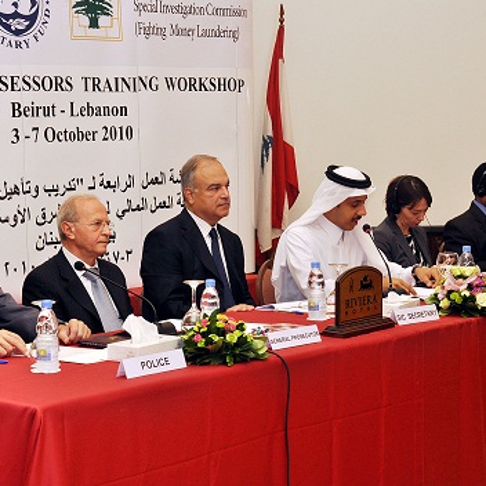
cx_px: 218
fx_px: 1541
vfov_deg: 17.9
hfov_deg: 17.9
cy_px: 242
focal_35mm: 97
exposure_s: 1/60
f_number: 6.3
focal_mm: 50
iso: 400
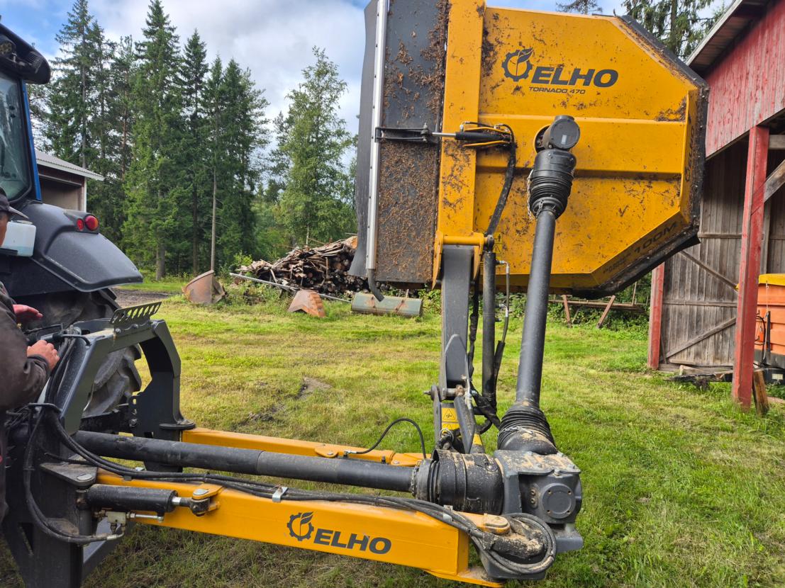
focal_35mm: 23
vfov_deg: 58.9
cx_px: 392
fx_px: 522
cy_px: 294
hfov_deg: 73.9
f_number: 1.8
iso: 25
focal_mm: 5.4
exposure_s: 1/614
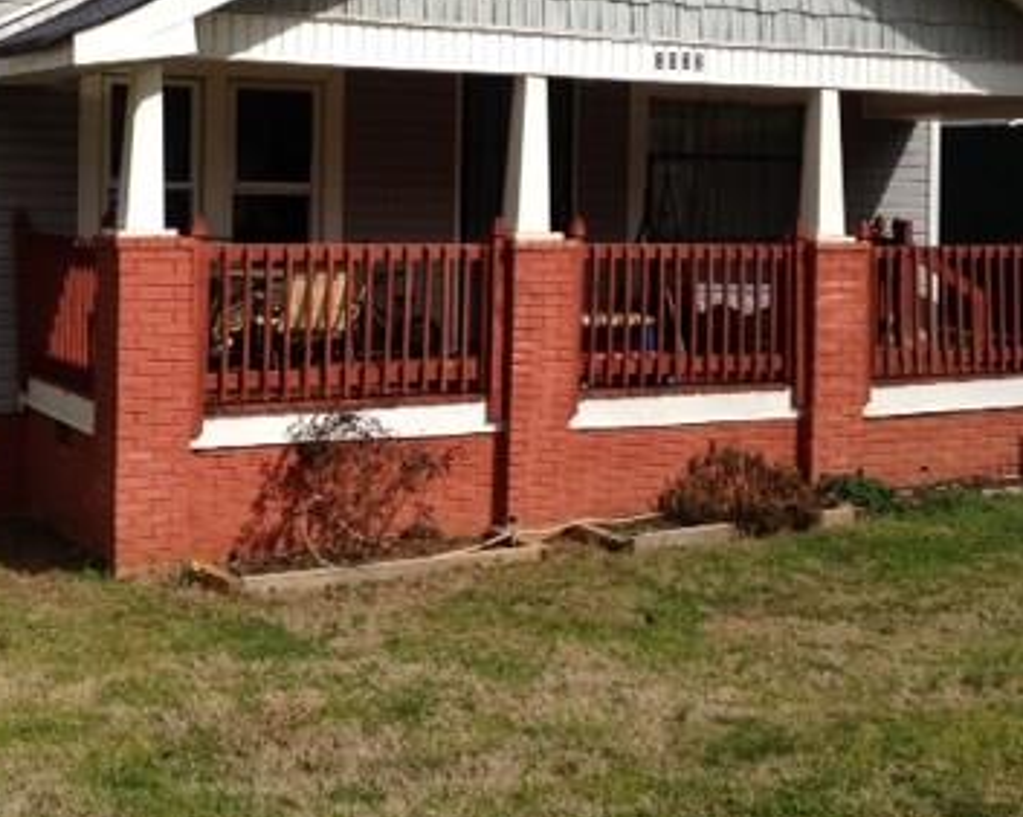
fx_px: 1876
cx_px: 426
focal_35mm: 62
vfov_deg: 24.3
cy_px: 211
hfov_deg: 30.4
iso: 50
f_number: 2.4
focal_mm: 4.28
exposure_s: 1/2513
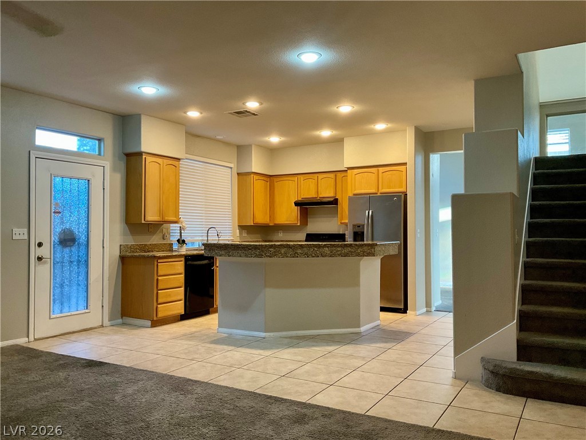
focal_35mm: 29
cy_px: 220
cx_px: 293
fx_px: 491
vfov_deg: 48.2
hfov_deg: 61.7
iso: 100
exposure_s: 1/60
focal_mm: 3
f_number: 1.8
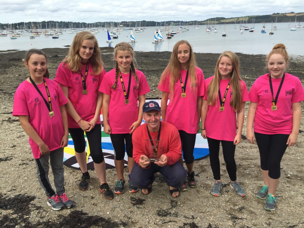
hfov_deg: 61.7
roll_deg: +1.6
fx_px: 255
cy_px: 114
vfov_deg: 48.2
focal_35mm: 29
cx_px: 152
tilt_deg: -18.5
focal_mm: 4.15
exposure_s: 1/682
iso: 32
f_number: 2.2
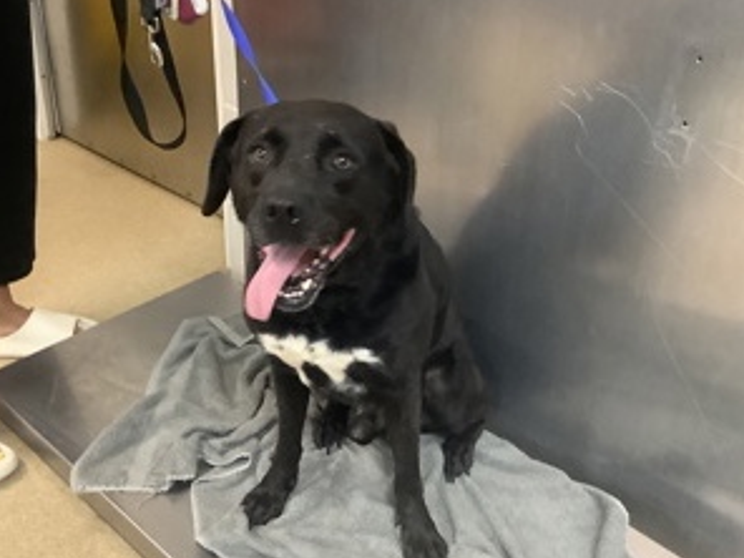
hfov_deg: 42.9
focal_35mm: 44
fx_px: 946
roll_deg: -1.8
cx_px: 376
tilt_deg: -29.4
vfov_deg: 32.9
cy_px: 304
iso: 400
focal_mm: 3.3
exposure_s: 1/50
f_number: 2.4
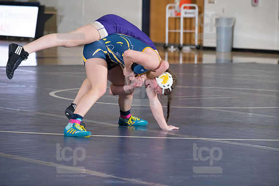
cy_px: 93
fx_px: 1318
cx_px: 140
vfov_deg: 8.1
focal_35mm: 170
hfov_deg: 12.1
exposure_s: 1/250
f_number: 5.6
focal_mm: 170
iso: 1250
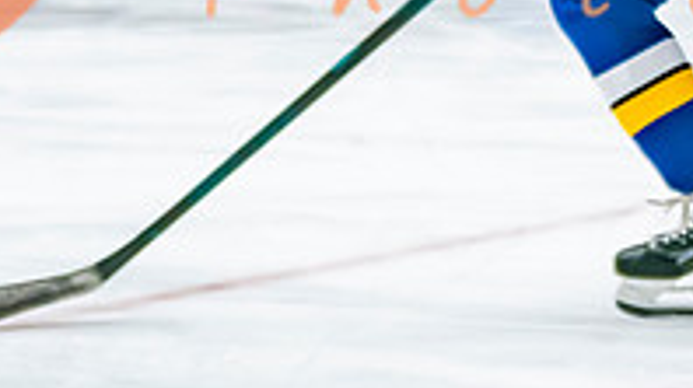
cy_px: -47
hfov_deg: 5.4
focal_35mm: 397
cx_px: 1009
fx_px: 7289
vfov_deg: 3.0
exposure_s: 1/640
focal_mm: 75
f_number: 2.8
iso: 1250
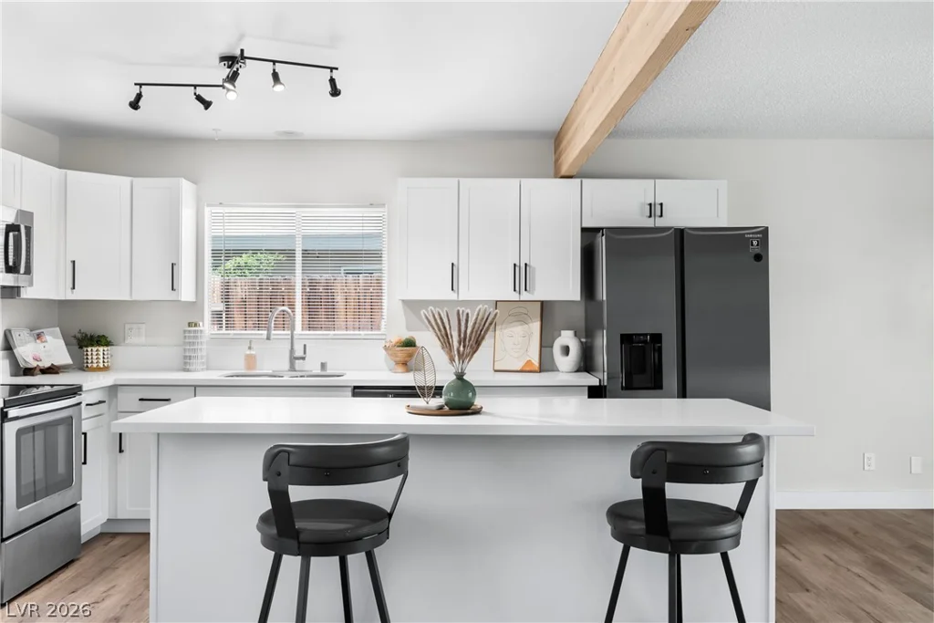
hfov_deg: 60.3
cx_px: 467
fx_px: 804
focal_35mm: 31
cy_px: 312
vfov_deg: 42.3
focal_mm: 21
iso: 500
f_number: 8
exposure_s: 1/25
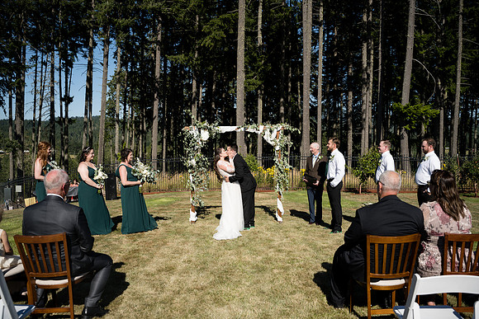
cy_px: 160
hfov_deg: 63.8
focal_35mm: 29
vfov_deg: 45.1
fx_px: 385
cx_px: 240
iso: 100
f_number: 4.5
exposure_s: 1/800
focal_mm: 28
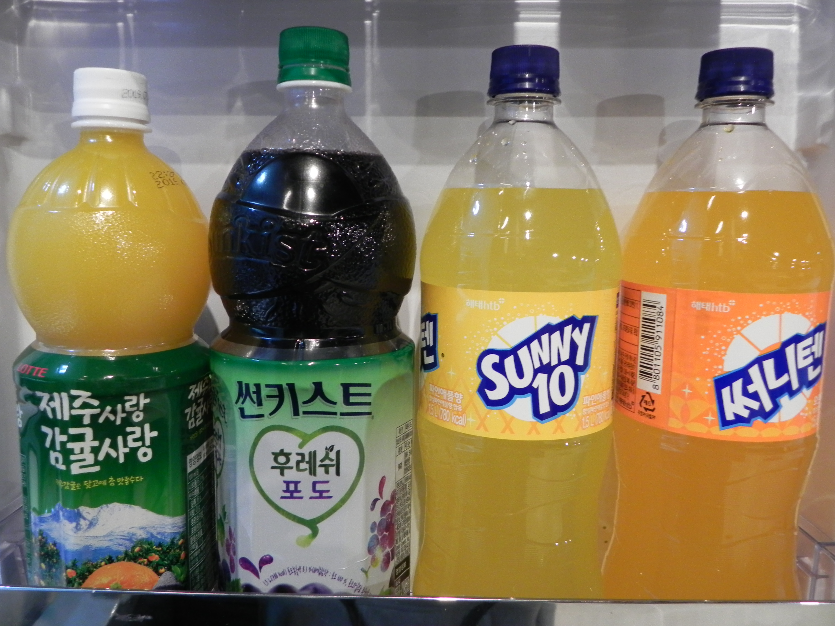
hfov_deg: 61.7
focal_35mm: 29
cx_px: 418
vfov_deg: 48.2
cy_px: 313
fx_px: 700
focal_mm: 5.2
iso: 400
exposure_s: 1/6.9
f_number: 2.8
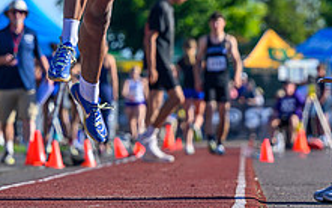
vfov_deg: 3.0
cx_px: 119
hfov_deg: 4.8
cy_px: -18
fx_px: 3998
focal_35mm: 442
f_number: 3.5
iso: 100
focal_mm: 130
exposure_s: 1/1250
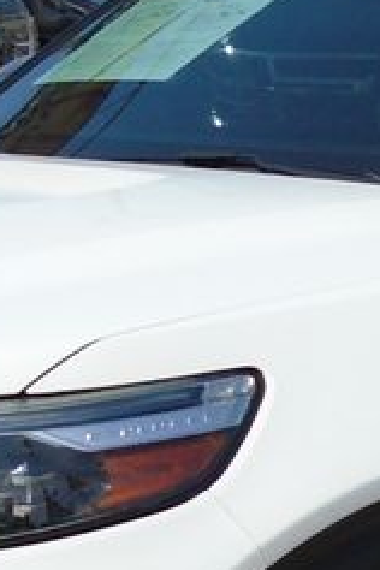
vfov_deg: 13.9
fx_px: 2311
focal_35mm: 146
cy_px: 546
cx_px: 505
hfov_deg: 9.2
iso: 100
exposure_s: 1/320
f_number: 8
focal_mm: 4.6
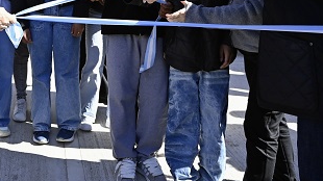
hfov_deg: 43.5
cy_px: 1
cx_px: 67
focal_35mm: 45
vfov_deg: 25.2
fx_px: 385
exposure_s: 1/1600
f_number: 3.2
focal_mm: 19
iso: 250
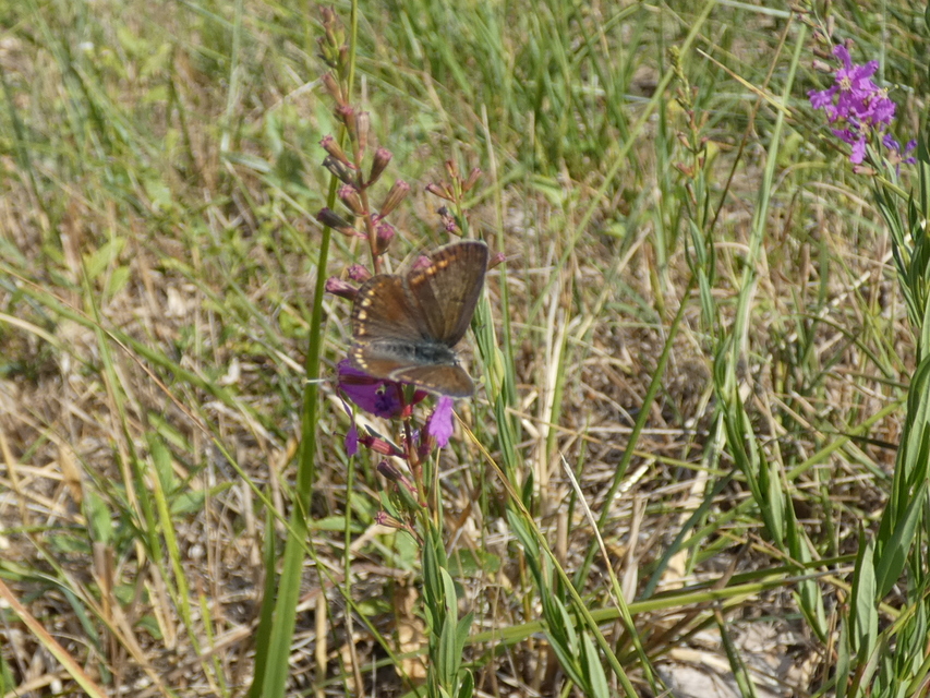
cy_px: 349
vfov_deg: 45.5
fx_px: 833
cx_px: 465
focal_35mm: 31
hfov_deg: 58.3
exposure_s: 1/400
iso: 80
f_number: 3.3
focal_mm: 5.5
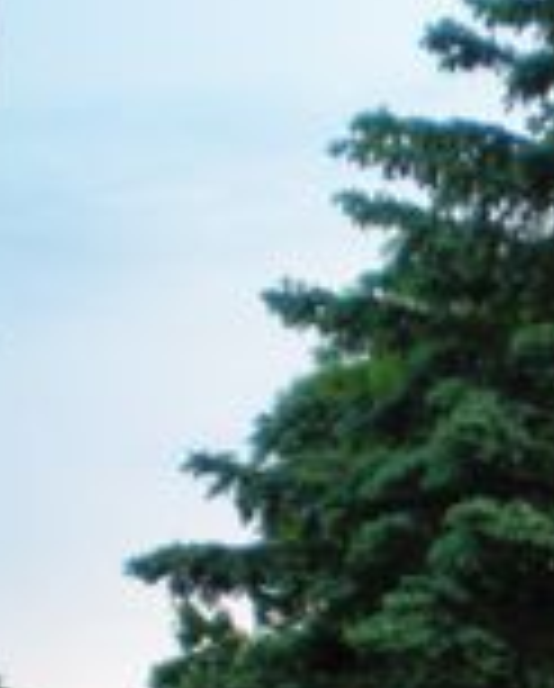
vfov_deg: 14.5
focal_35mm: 129
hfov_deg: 10.9
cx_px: 1106
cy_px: 791
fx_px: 2636
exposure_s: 1/30
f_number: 3.1
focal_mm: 6.3
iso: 254
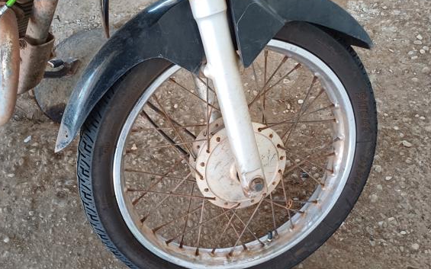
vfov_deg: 41.8
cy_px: 136
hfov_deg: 62.8
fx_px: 352
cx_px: 199
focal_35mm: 30
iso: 160
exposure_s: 1/50
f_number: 1.8
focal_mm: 4.65
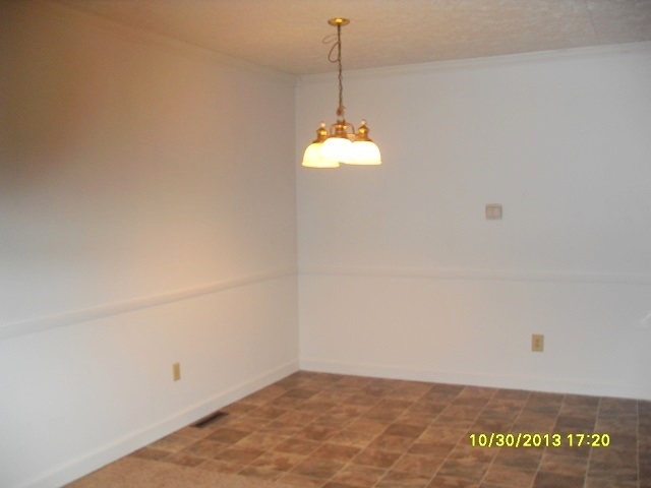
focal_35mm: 34
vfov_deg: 41.8
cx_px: 326
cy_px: 244
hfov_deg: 54.0
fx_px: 639
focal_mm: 6.3
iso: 120
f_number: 2.8
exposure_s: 1/45
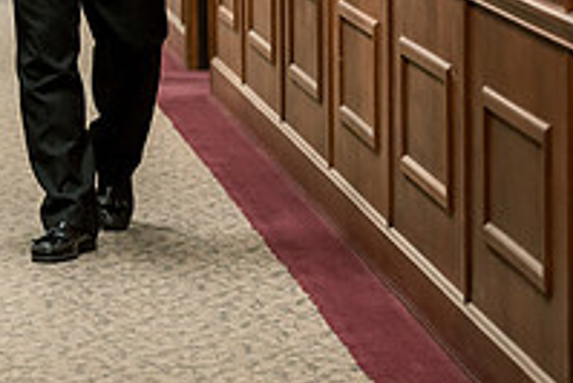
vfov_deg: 5.2
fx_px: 4221
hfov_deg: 7.7
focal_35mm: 265
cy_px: -68
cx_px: -130
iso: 1000
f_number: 3.2
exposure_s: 1/200
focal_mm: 91
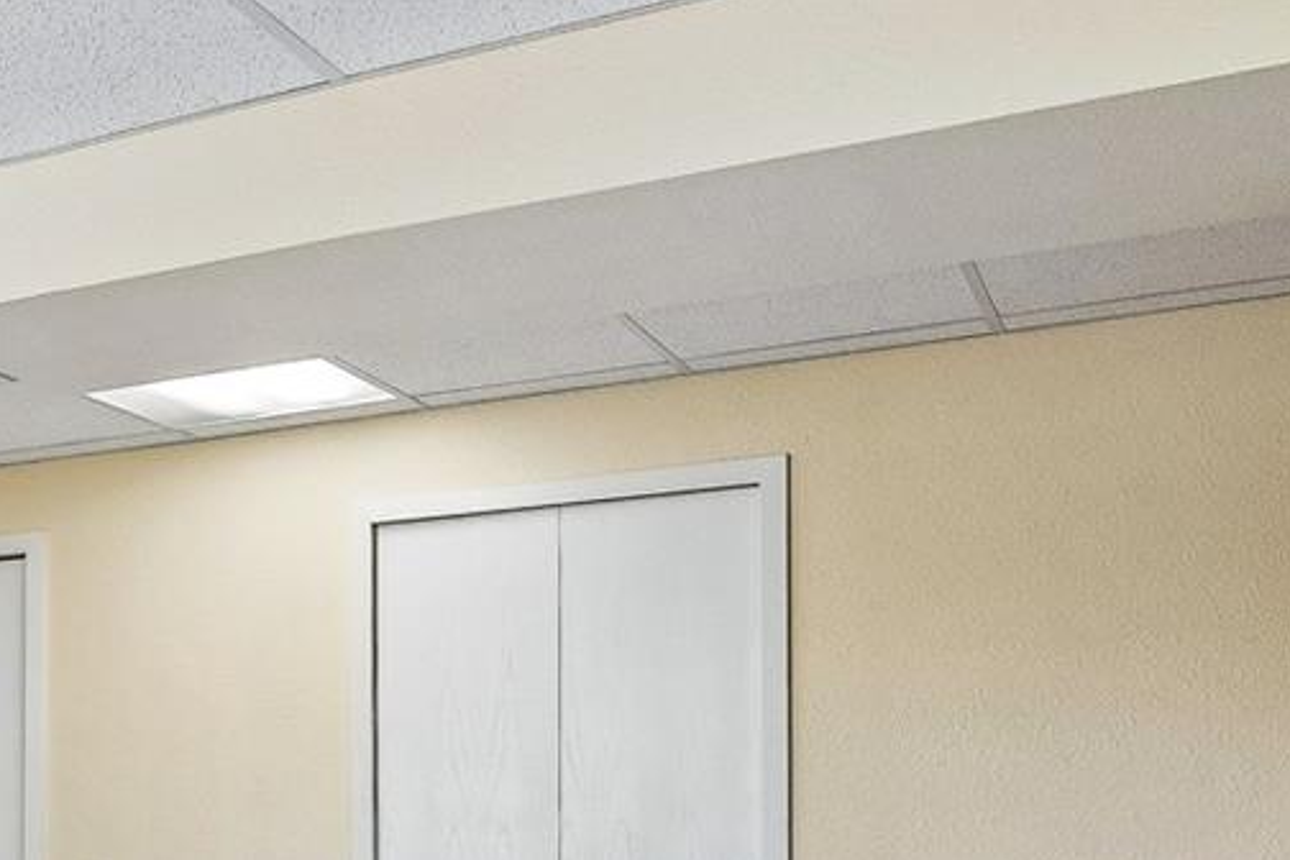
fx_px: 1935
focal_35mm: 54
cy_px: 824
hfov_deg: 32.4
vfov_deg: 24.1
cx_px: -133
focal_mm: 17
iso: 400
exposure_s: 1/40
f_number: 10
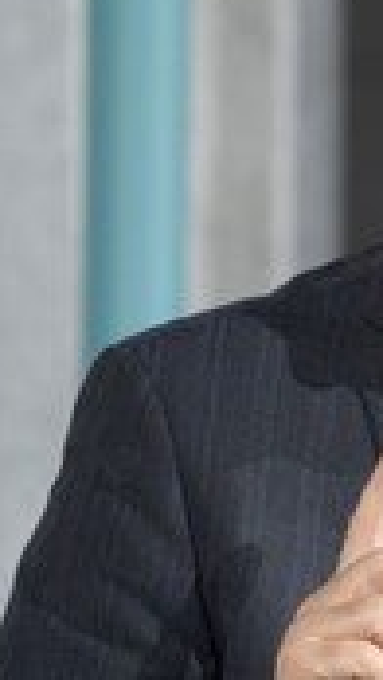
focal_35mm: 1354
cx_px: 522
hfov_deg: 0.9
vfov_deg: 1.6
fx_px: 24422
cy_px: 309
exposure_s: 1/500
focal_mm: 500
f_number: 5.6
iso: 4000
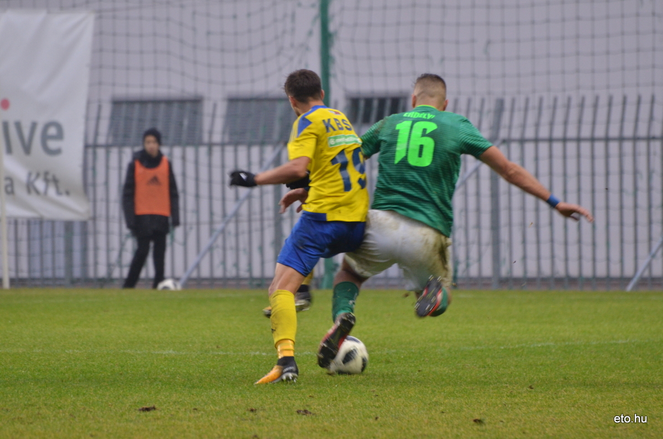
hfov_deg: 5.5
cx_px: 332
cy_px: 220
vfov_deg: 3.7
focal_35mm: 375
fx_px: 6892
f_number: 5.6
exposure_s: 1/250
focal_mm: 250
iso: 800
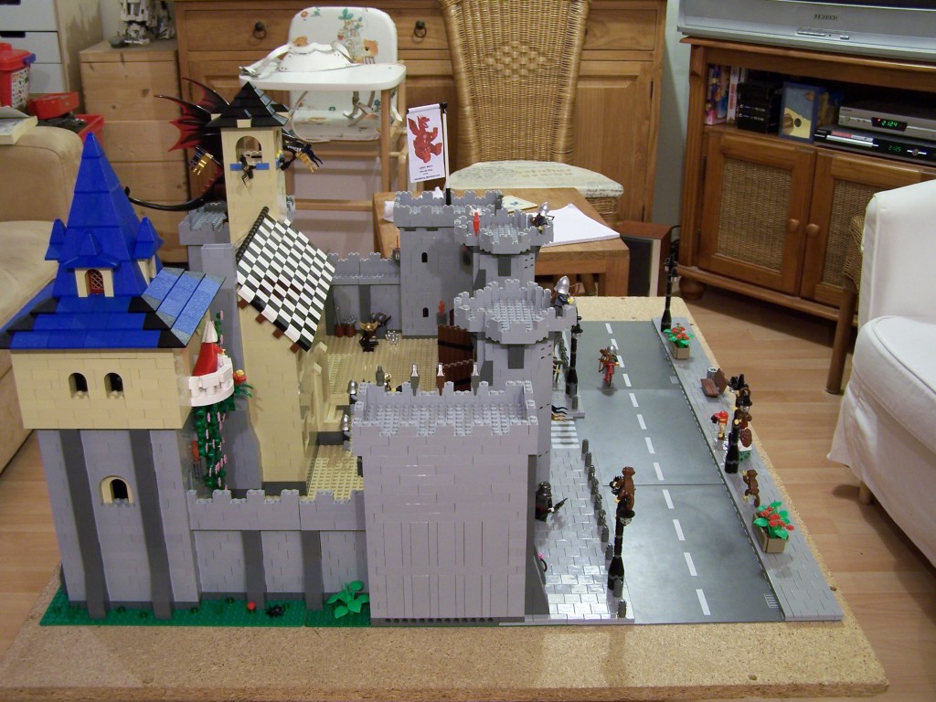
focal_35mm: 38
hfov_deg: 49.0
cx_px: 468
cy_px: 351
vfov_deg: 37.7
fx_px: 1028
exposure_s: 1/2
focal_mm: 6.3
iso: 80
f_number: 2.8
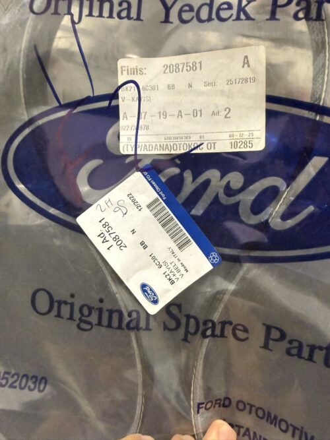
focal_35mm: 24
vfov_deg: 71.6
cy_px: 220
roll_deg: -12.5
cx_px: 165
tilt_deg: -21.1
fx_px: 305
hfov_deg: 56.8
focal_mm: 2.22
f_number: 2.2
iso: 640
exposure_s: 1/100
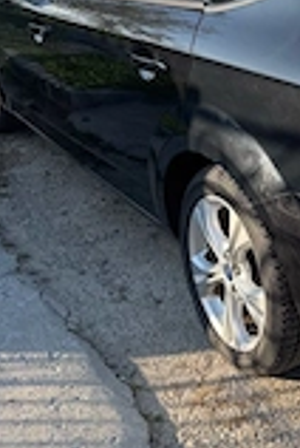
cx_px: 368
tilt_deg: -17.2
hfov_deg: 20.2
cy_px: 125
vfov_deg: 31.4
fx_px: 784
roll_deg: -0.4
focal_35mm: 63
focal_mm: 6.76
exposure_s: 1/925
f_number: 1.78
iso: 80
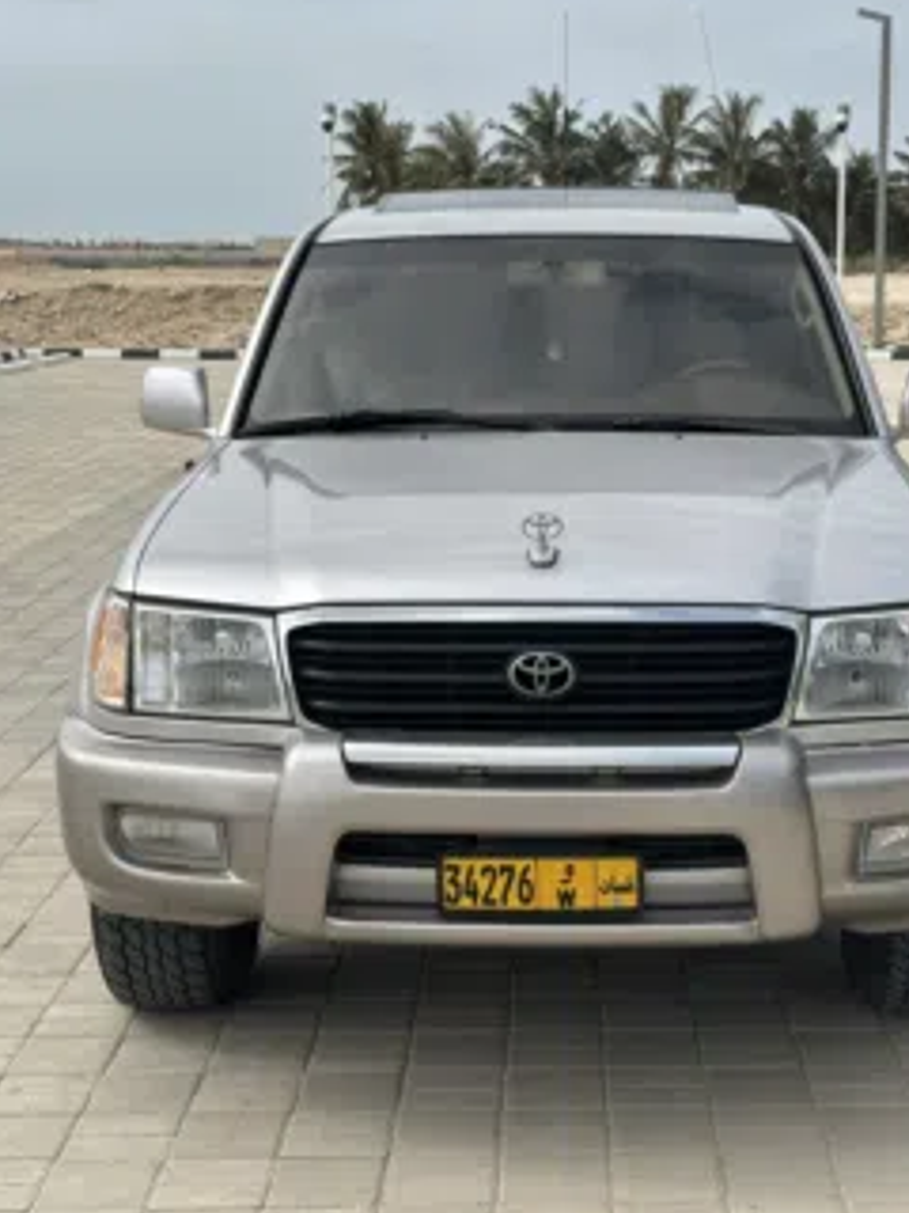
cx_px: 561
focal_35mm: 60
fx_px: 2101
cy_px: 550
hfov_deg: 24.4
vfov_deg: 32.2
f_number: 1.78
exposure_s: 1/4566
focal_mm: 6.86
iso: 64
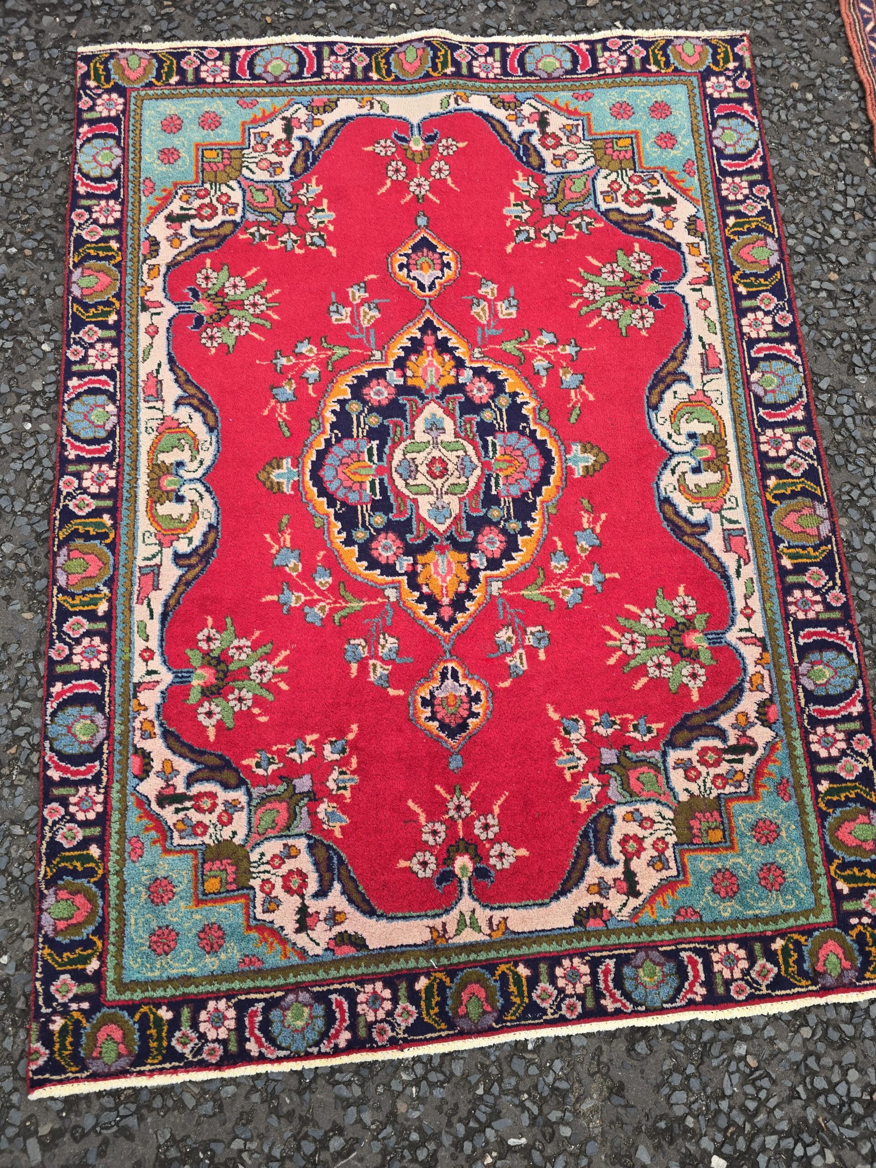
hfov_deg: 58.9
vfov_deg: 73.9
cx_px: 438
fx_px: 776
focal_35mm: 23
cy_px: 584
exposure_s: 1/180
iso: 20
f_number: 1.7
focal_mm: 6.3
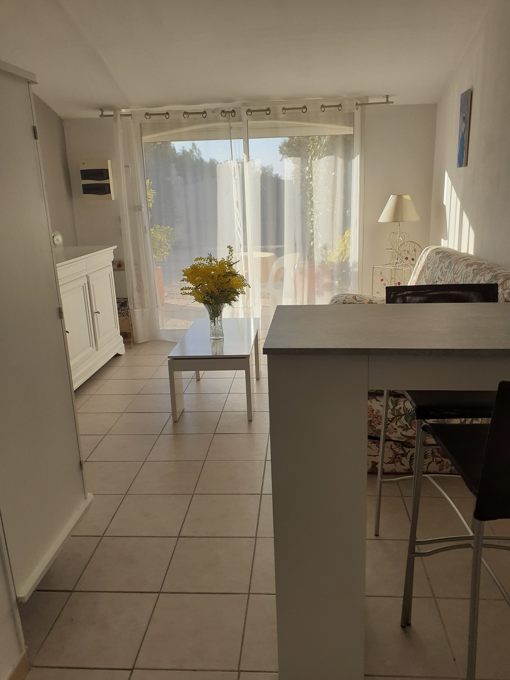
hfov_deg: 51.4
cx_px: 255
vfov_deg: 65.3
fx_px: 530
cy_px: 340
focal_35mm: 27
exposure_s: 1/347
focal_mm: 3.6
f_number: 1.9
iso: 40
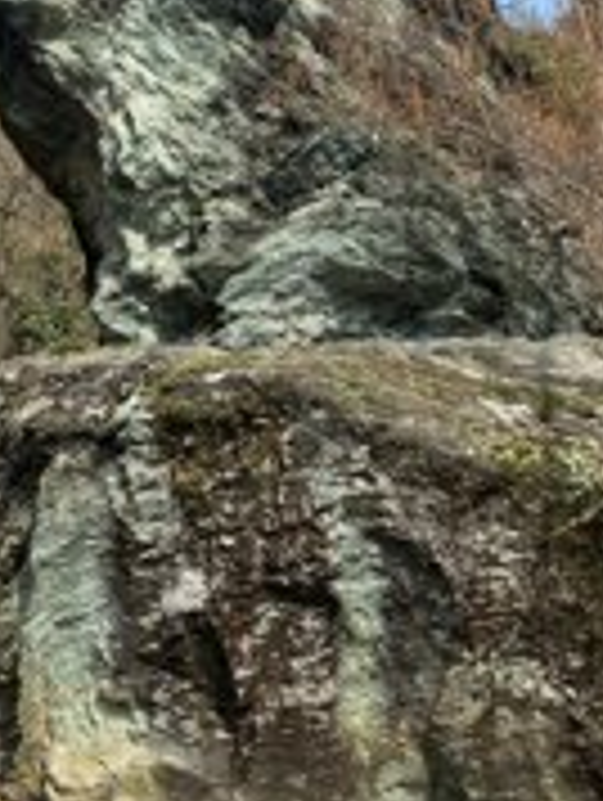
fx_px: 1344
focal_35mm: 58
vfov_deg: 32.1
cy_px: 137
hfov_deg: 25.3
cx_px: 288
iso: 32
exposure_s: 1/1082
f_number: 1.8
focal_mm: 4.25
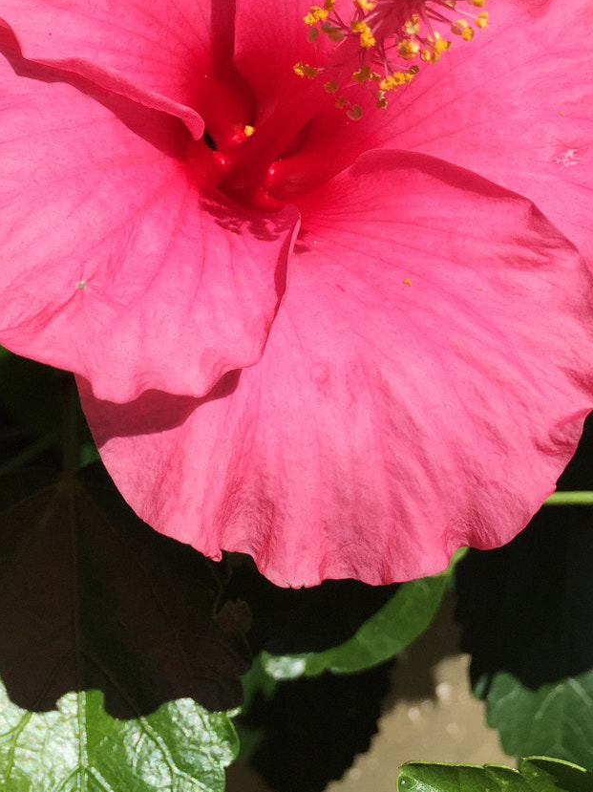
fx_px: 1280
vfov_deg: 33.8
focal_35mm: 56
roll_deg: +5.3
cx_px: 266
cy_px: 210
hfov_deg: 26.1
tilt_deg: -34.1
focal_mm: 4.15
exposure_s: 1/2083
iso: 32
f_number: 2.2
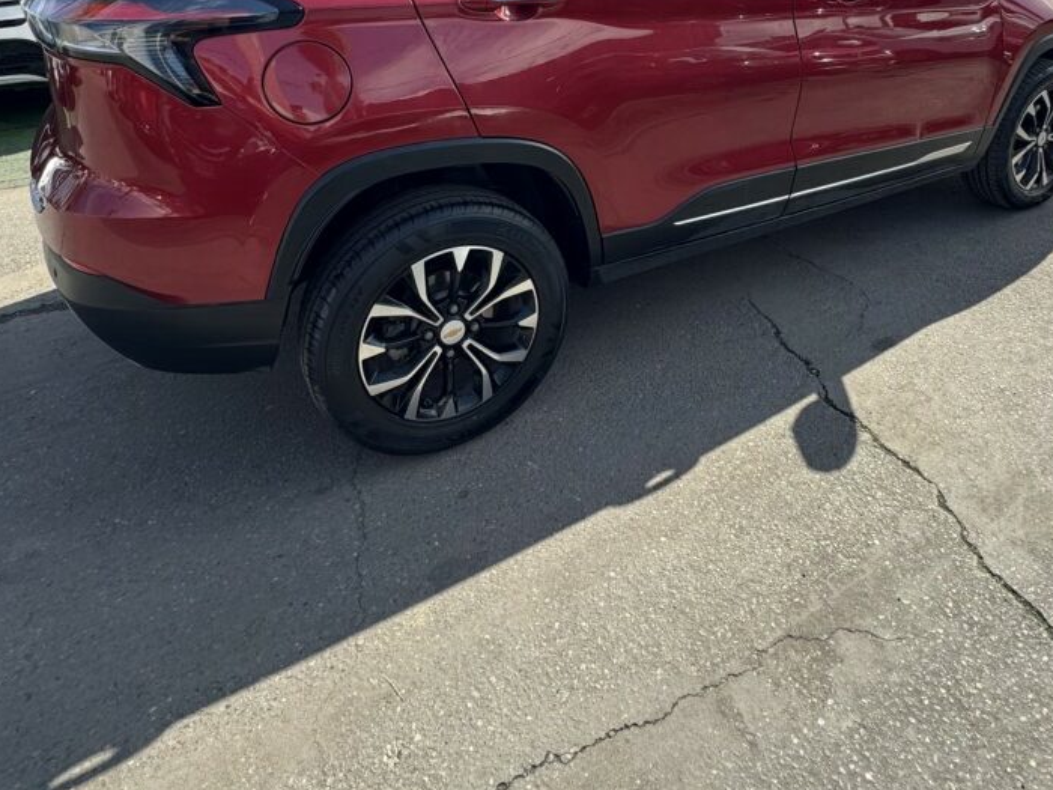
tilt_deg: -16.0
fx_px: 730
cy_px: 95
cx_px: 596
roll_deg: -1.3
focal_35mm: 24
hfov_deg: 71.3
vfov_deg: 51.0
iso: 40
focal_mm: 2.22
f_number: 2.2
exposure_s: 1/390
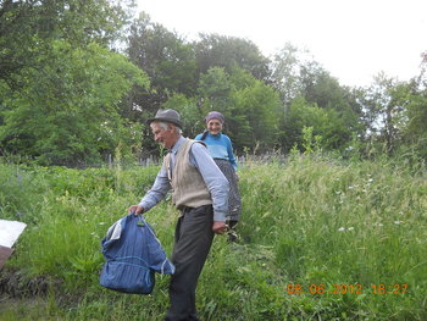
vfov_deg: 35.2
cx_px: 214
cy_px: 160
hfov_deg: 45.7
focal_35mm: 41
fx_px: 506
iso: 80
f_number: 3.1
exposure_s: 1/60
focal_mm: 6.72
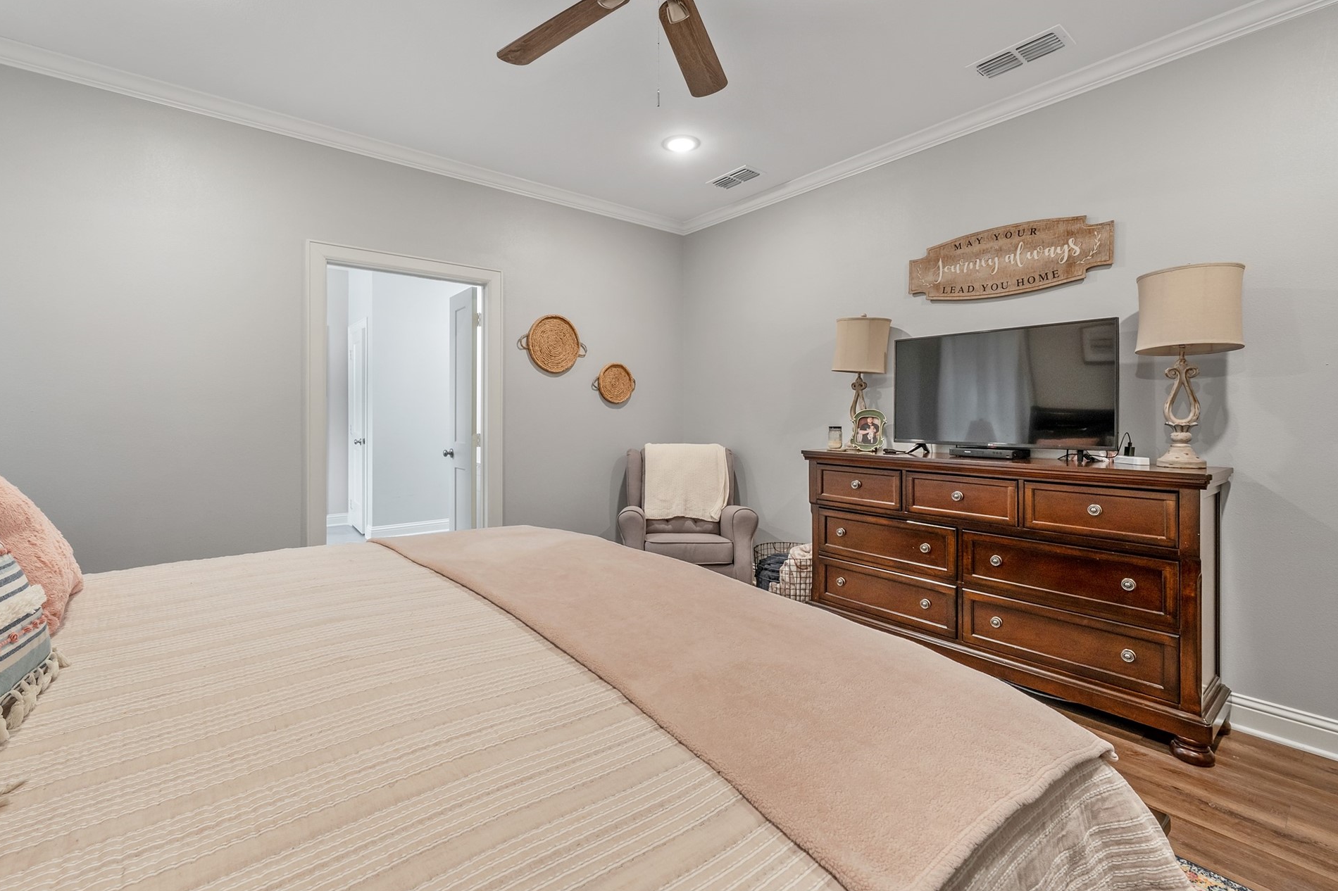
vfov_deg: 73.6
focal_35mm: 16
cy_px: 416
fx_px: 595
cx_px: 637
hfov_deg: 96.7
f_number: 8
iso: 800
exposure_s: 1/10
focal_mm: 14
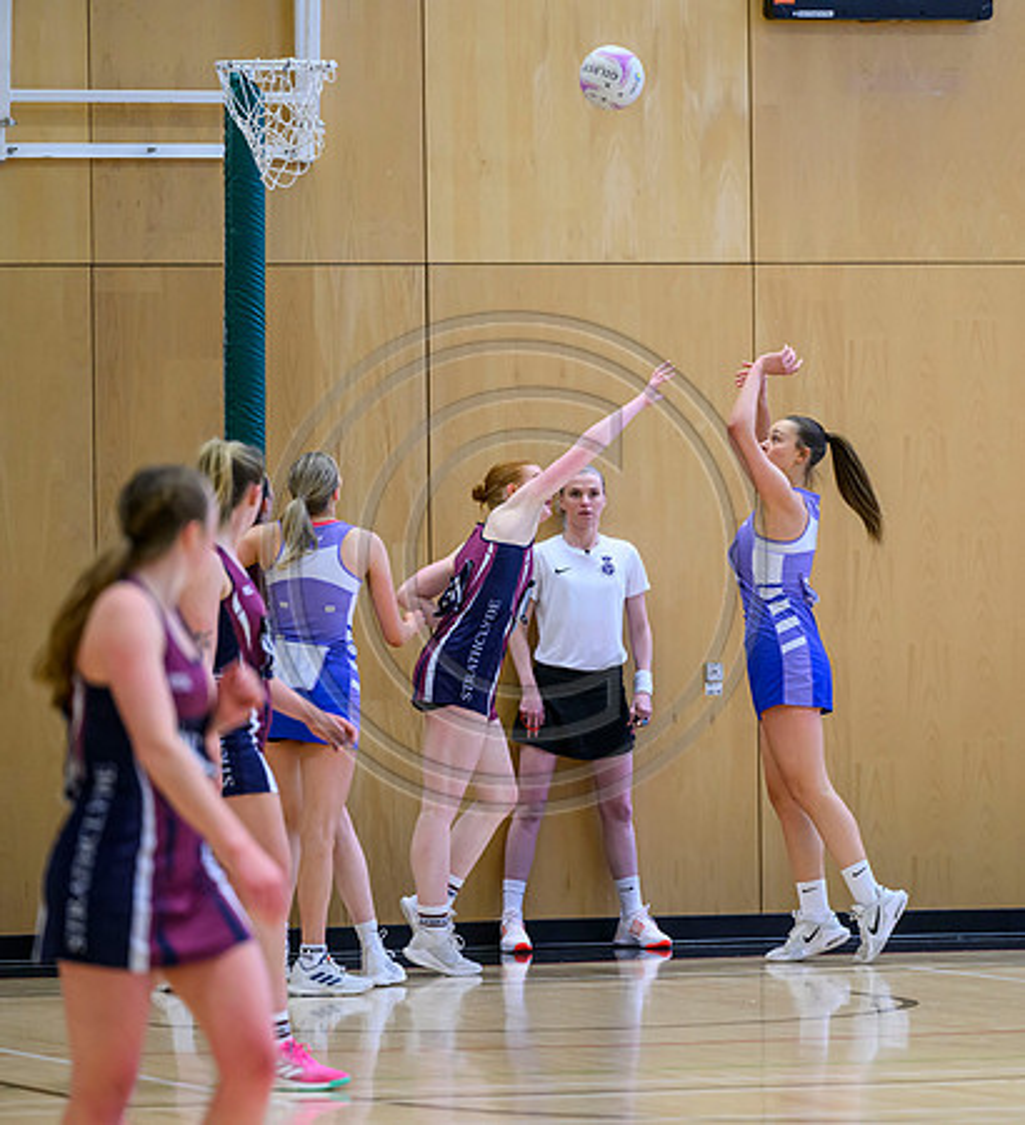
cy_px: 562
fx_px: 9379
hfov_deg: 6.3
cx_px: 783
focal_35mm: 267
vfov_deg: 6.9
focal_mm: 200
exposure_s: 1/1000
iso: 3200
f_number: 3.2
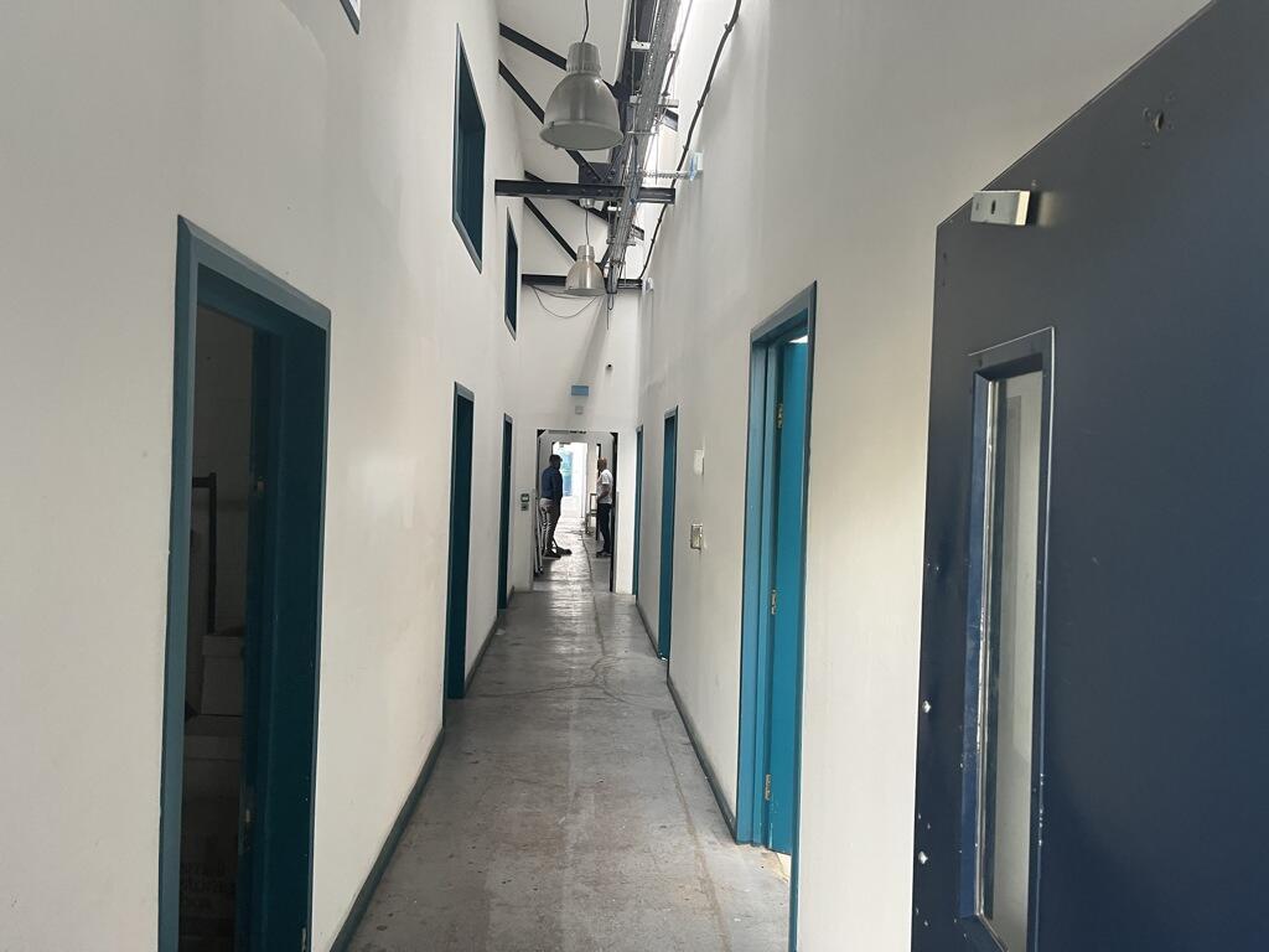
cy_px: 476
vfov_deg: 53.1
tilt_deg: -1.7
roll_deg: -1.2
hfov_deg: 67.3
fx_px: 953
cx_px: 634
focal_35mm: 26
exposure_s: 1/60
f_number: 1.6
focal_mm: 5.1
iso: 200
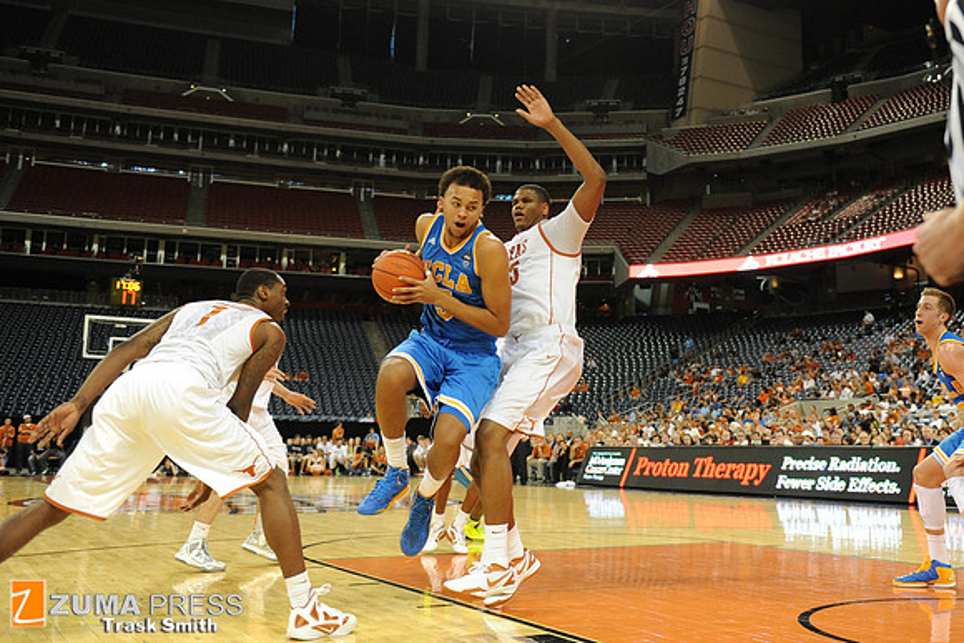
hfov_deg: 58.7
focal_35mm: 32
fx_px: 857
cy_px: 322
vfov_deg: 41.1
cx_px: 482
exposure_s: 1/1250
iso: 3200
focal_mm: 32
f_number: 2.8
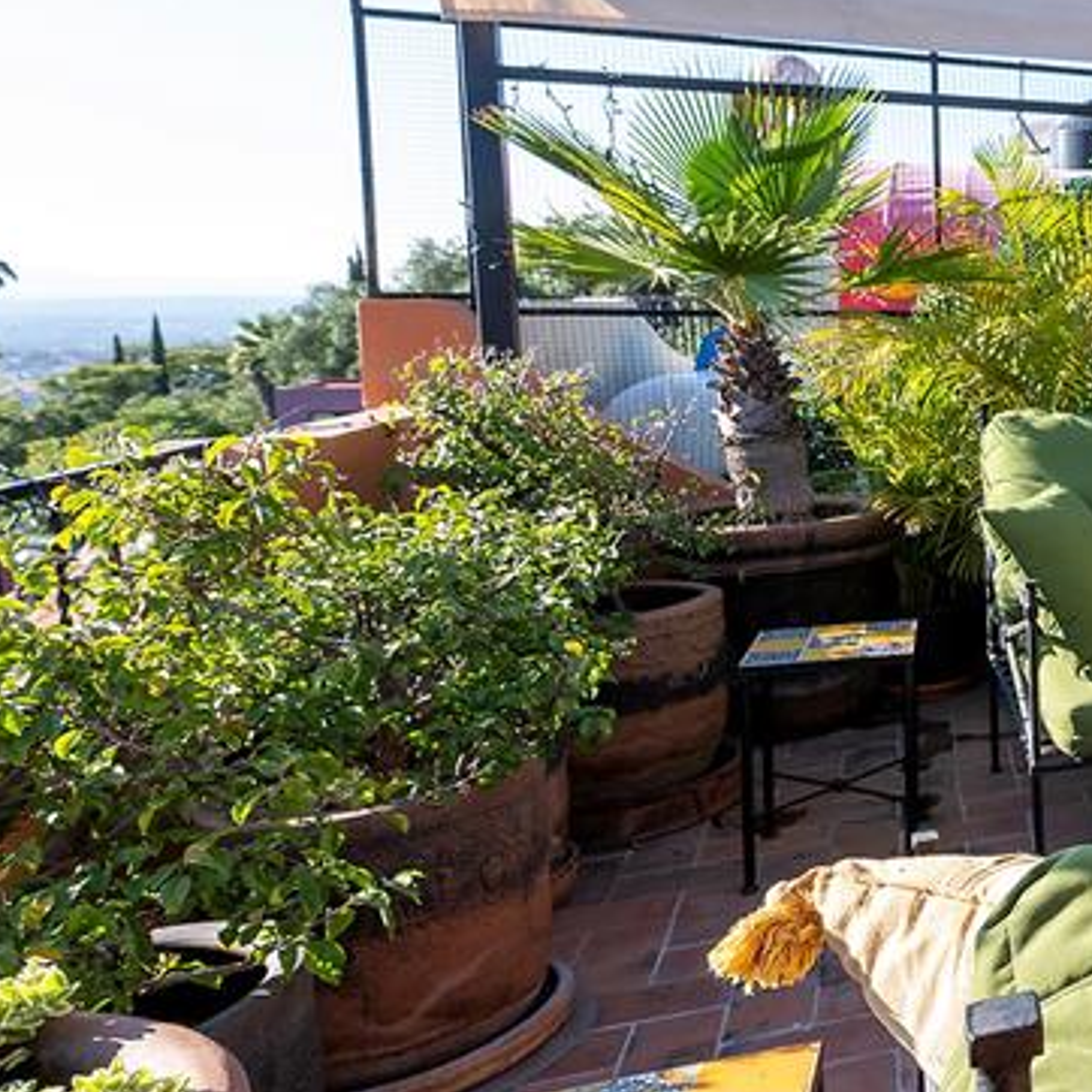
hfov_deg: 31.4
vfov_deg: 45.5
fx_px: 1285
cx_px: 1517
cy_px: 386
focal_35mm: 36
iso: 320
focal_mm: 15
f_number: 8
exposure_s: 1/200
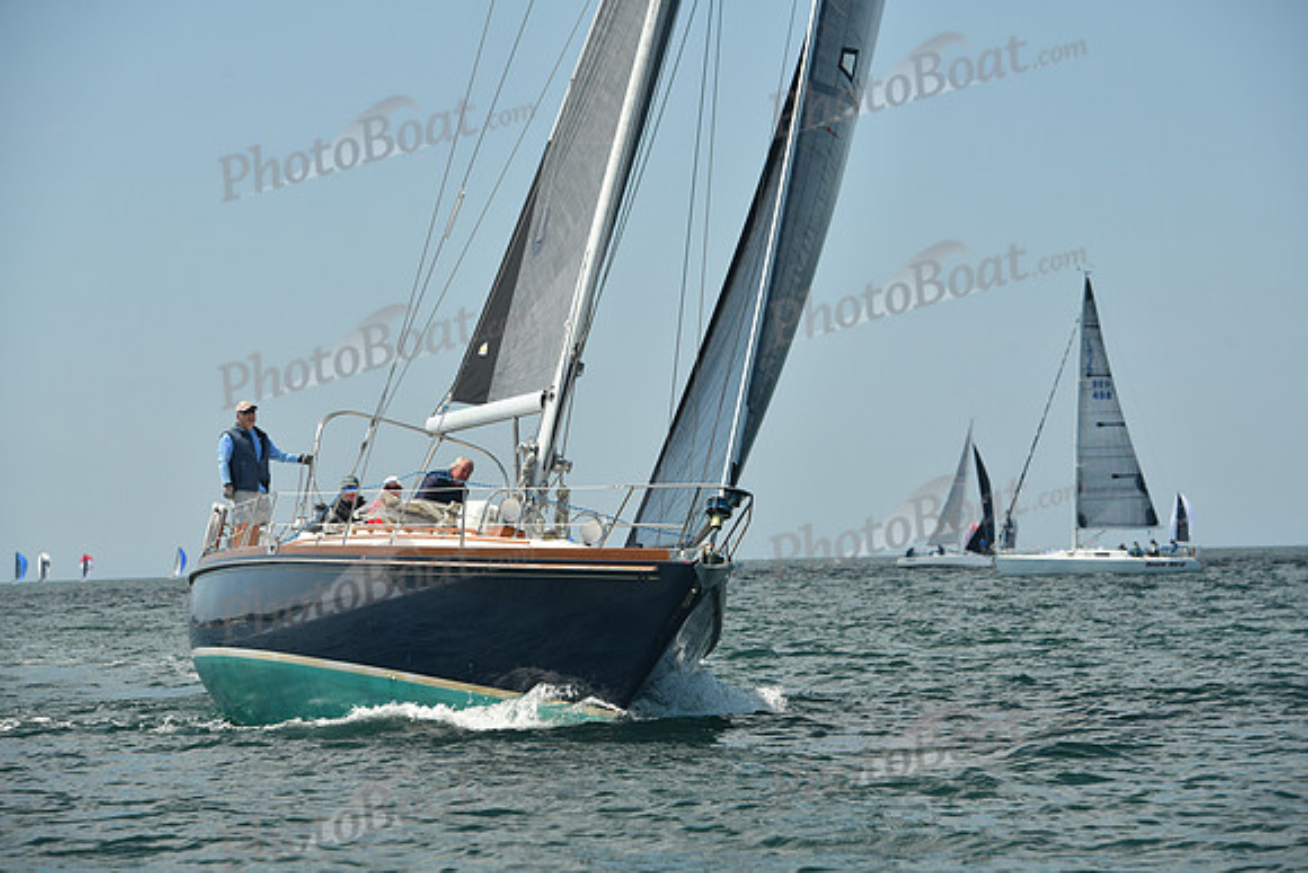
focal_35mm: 140
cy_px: 436
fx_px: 5088
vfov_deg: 9.8
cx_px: 654
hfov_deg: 14.7
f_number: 7.1
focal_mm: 140
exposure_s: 1/640
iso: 320
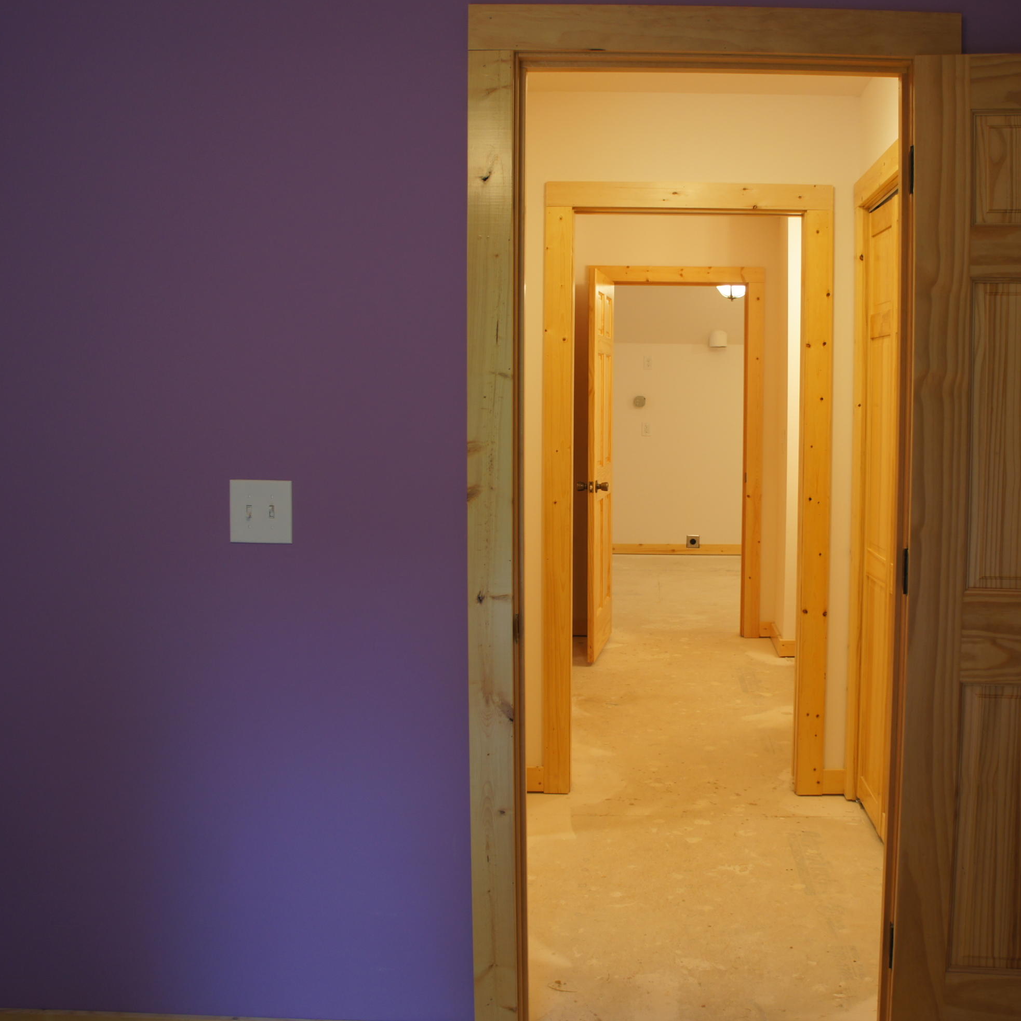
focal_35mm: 35
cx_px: 659
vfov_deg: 47.2
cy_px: 504
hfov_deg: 46.7
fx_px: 1168
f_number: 3.5
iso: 200
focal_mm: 18
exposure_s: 1/30
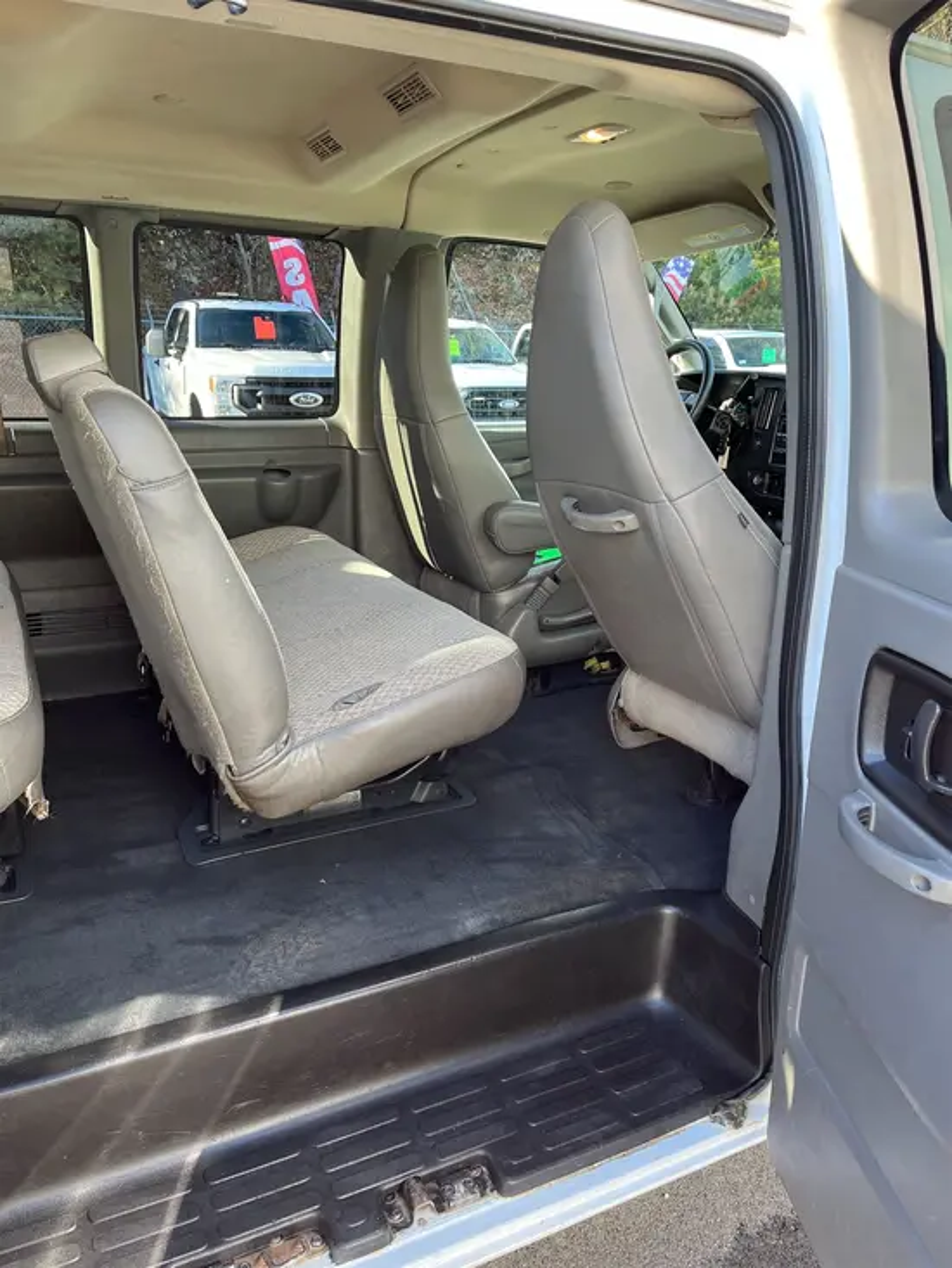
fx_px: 953
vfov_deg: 67.3
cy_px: 634
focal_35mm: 26
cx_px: 476
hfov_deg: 53.1
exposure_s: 1/122
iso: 64
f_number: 1.6
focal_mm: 5.1
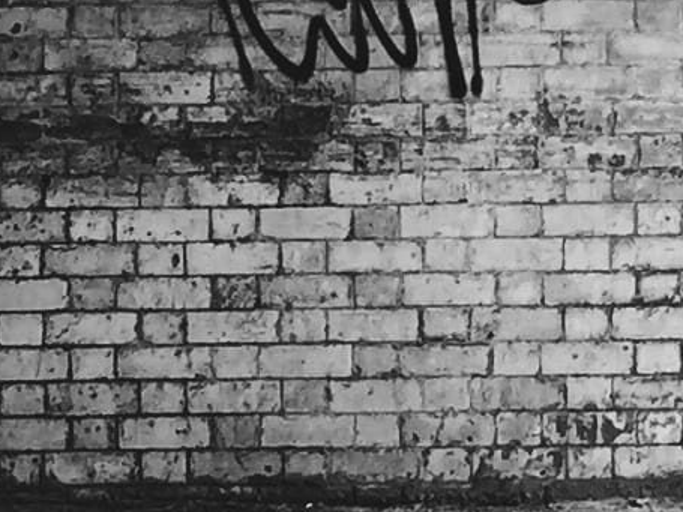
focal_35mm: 208
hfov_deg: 9.4
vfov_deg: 7.0
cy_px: -317
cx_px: 758
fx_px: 4103
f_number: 2.2
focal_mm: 4.15
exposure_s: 1/127
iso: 32
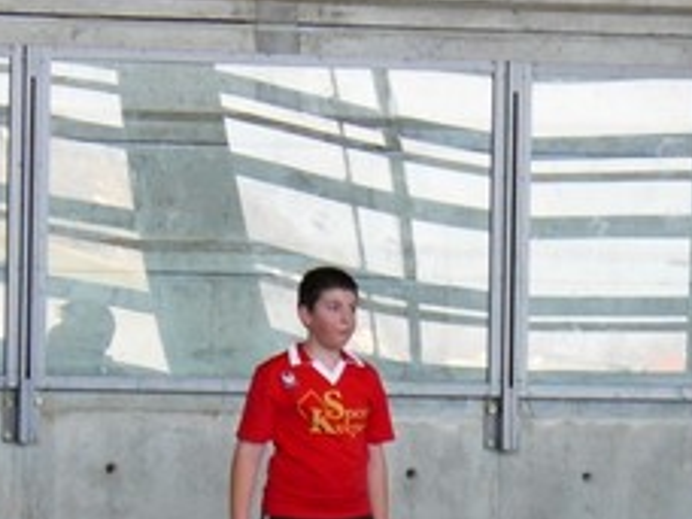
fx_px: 8196
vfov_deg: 3.6
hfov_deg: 4.8
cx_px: 276
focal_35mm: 410
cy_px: 442
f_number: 3.3
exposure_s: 1/30
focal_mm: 37.1
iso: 160
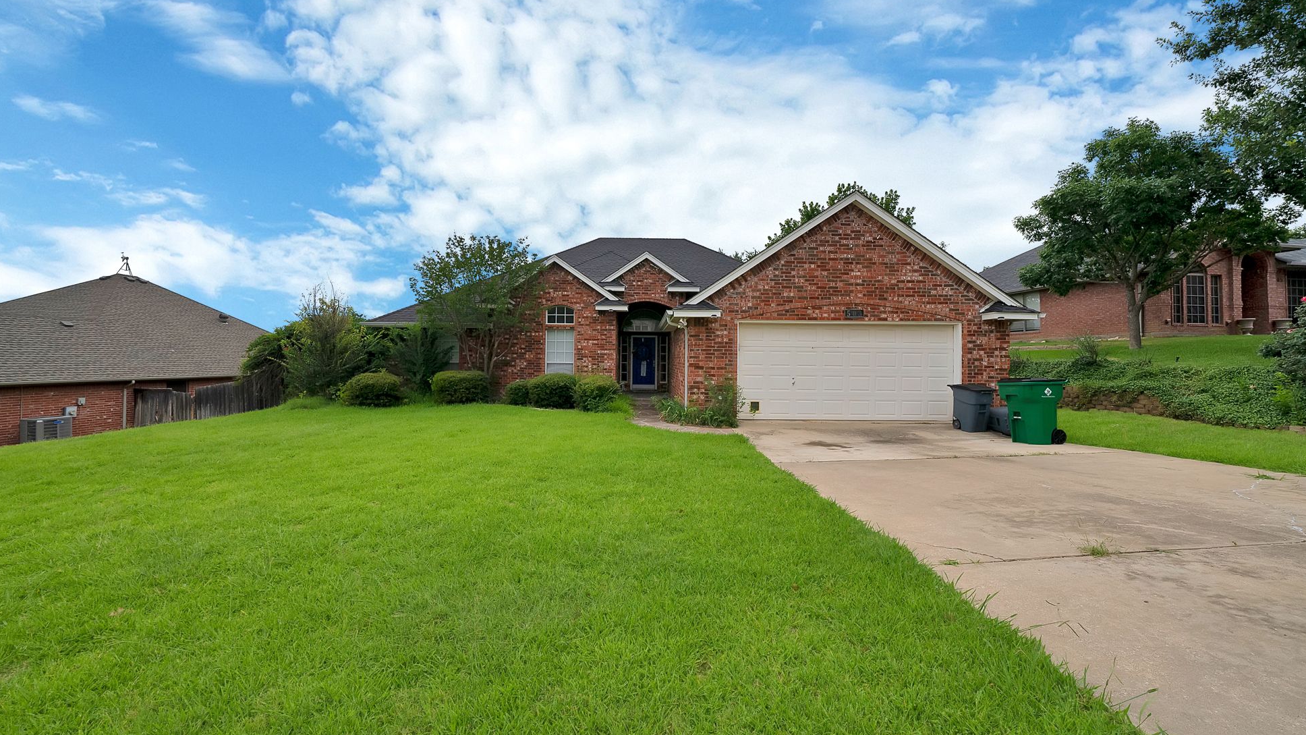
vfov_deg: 78.3
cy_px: 346
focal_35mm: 13
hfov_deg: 110.8
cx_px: 650
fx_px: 450
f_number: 9
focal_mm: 12
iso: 640
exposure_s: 1/1000
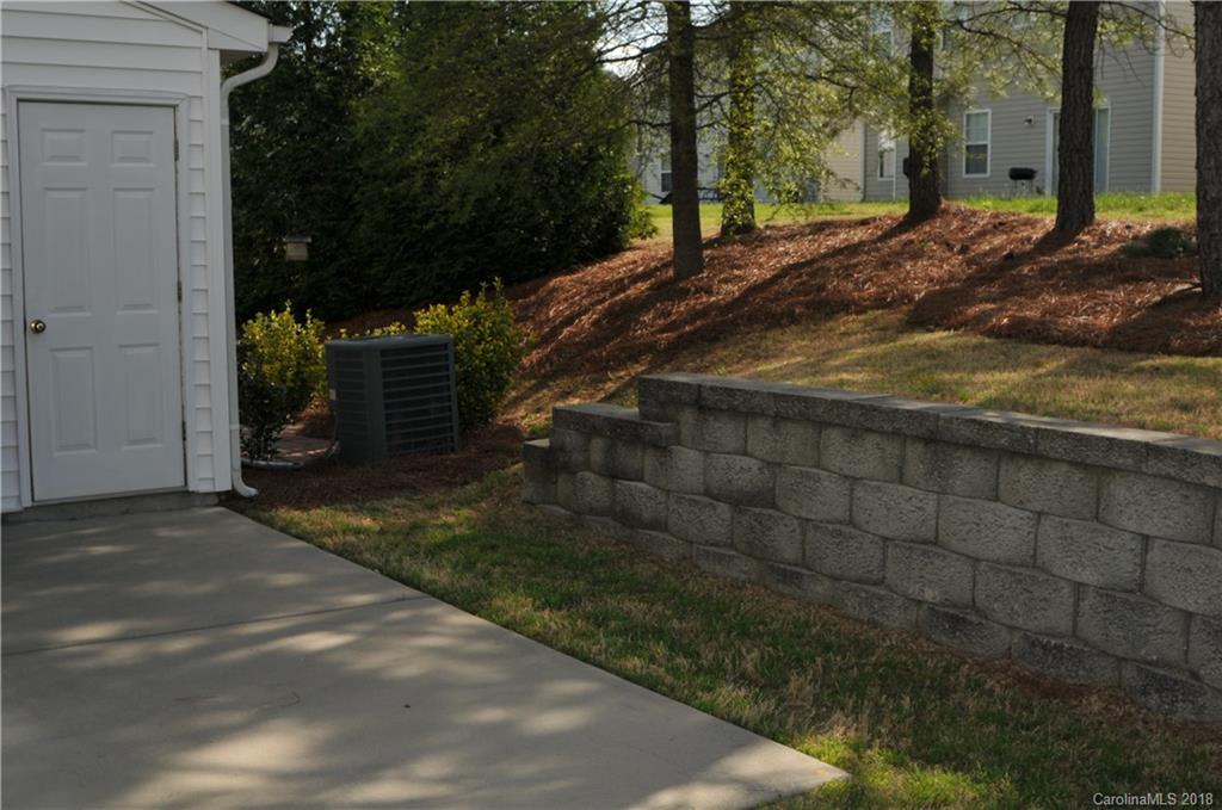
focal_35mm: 42
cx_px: 611
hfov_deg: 46.5
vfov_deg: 31.8
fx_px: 1423
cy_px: 405
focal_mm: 28
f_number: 8
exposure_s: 1/250
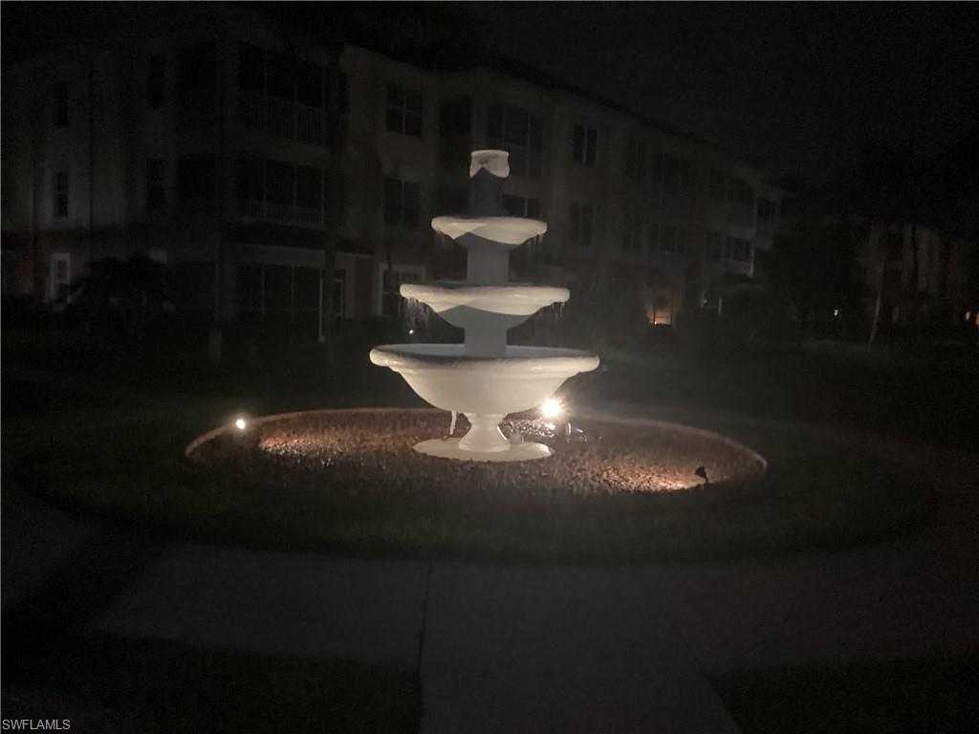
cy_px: 367
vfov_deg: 45.4
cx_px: 490
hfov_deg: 58.4
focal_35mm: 31
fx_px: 877
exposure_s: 1/15
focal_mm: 3.3
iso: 800
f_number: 2.4
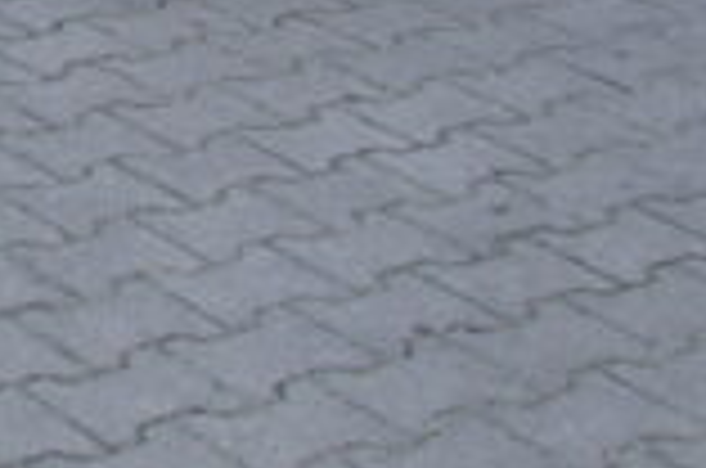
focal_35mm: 147
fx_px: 2877
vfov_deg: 8.6
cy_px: -605
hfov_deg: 12.7
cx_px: -585
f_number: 4
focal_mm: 20
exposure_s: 1/60
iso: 100
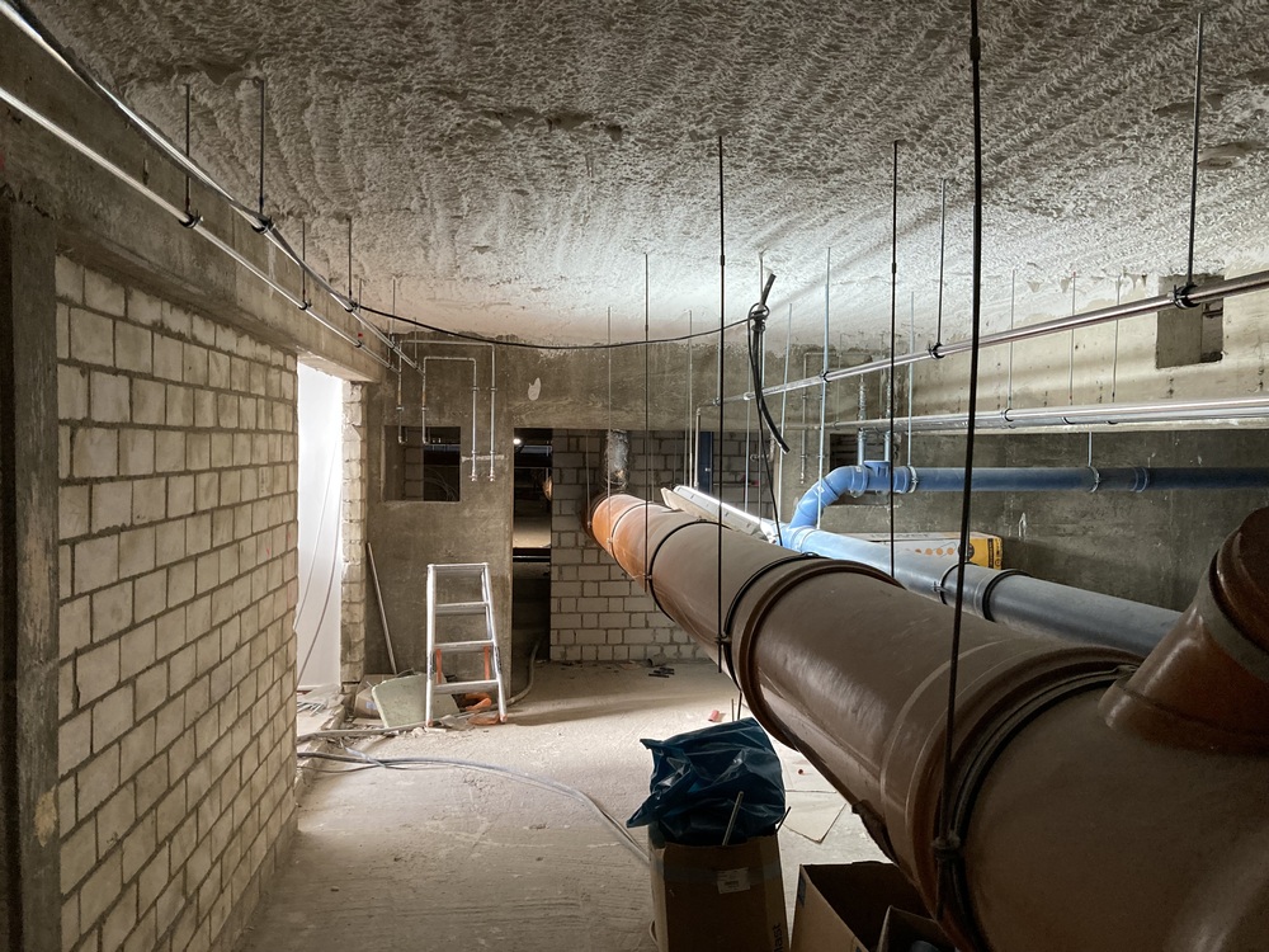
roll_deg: +0.2
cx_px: 634
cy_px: 476
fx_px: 1026
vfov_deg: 49.7
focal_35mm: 28
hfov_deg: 63.4
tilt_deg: -2.6
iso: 250
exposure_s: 1/50
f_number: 1.8
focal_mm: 3.99
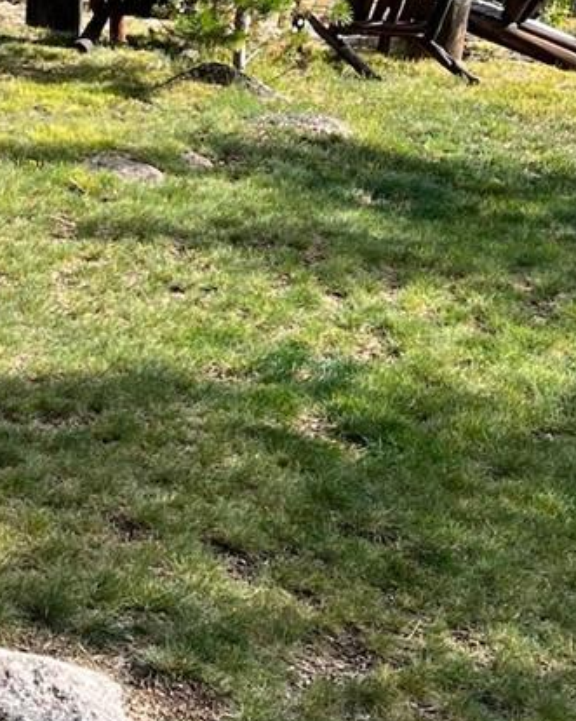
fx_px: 2089
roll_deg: -0.3
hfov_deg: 15.1
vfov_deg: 18.7
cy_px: -104
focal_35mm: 98
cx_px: -132
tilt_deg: -8.8
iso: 50
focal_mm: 5.1
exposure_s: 1/1140
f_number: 1.6
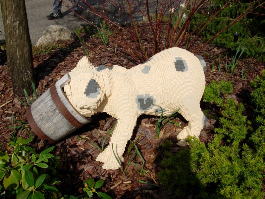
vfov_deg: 37.7
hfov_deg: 49.0
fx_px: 291
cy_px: 100
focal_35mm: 38
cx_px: 132
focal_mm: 7.8
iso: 64
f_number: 4.8
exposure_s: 1/966
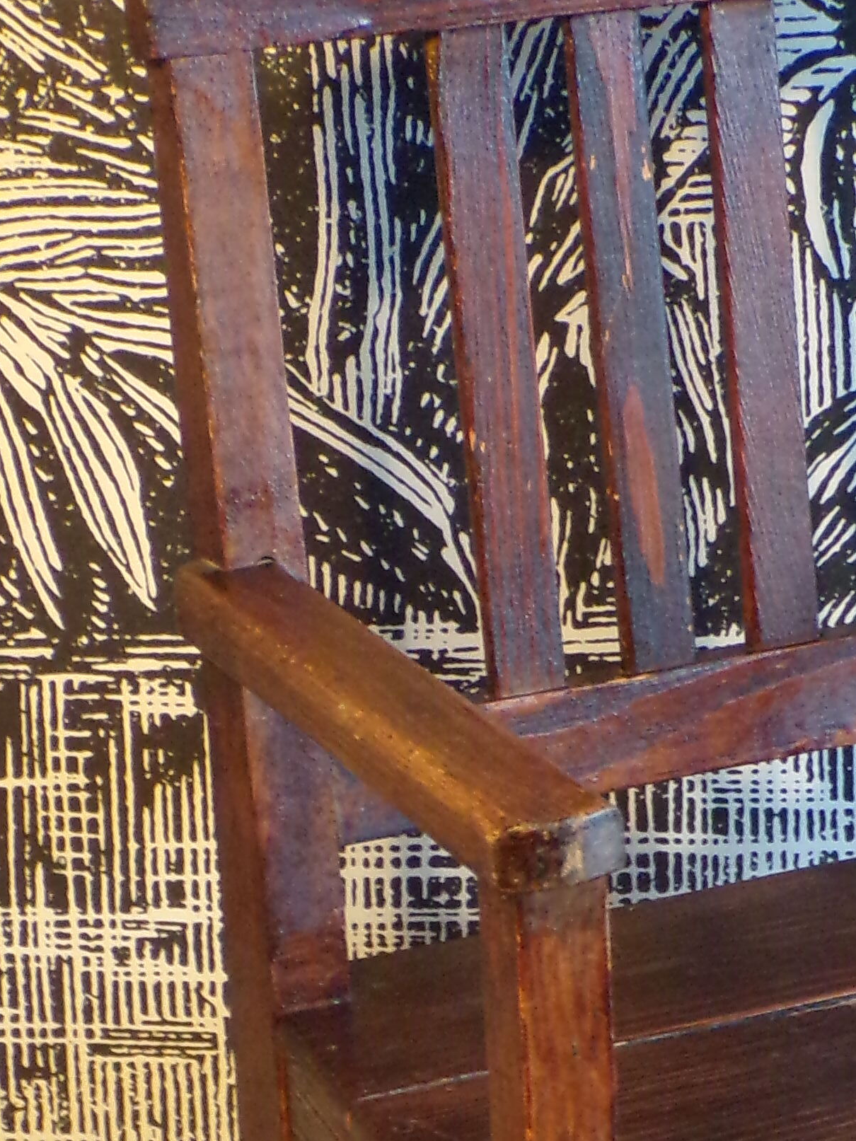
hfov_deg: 10.5
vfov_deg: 13.9
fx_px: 4615
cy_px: 1046
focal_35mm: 140
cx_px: 794
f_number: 3.5
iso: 400
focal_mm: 8.7
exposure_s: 1/7
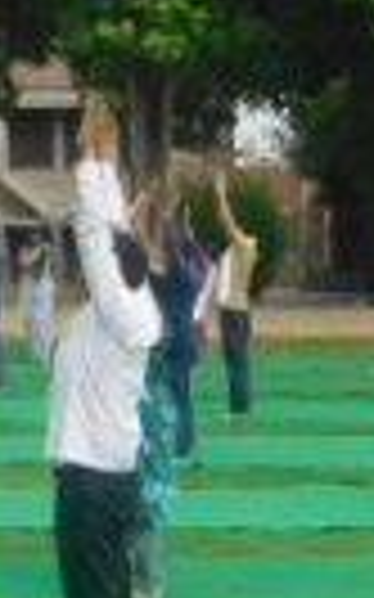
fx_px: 1910
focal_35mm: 117
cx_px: 428
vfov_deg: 17.8
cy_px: 319
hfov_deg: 11.0
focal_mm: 4
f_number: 3
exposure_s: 1/800
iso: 125
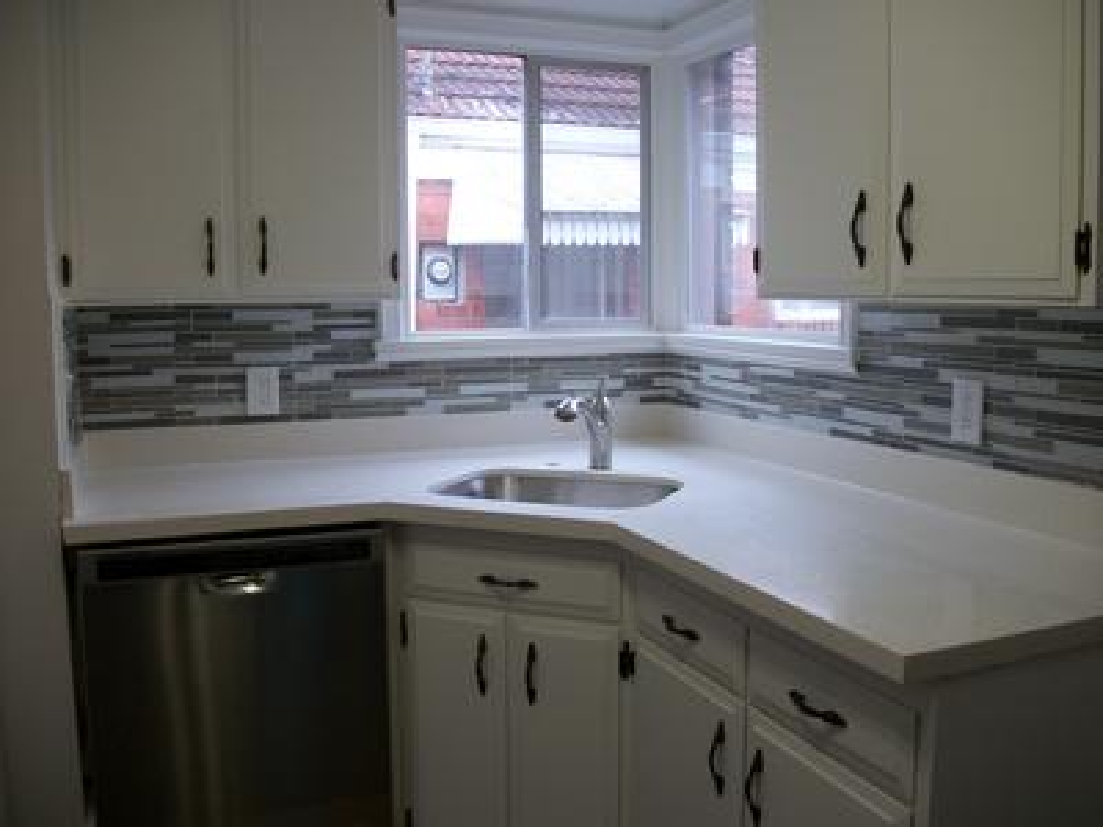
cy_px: 414
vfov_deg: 44.2
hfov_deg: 56.8
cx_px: 552
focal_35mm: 32
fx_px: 1020
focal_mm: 5.7
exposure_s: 1/40
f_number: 2.9
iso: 80
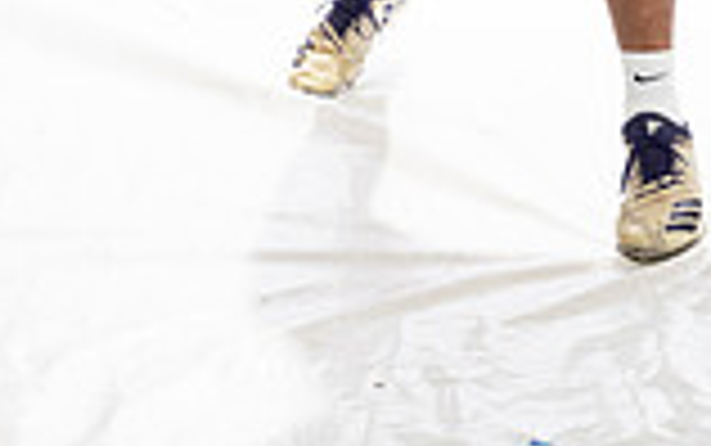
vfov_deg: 8.3
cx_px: 540
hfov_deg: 14.1
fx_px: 2870
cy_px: -545
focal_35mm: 148
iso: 800
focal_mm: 51
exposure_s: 1/250
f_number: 8
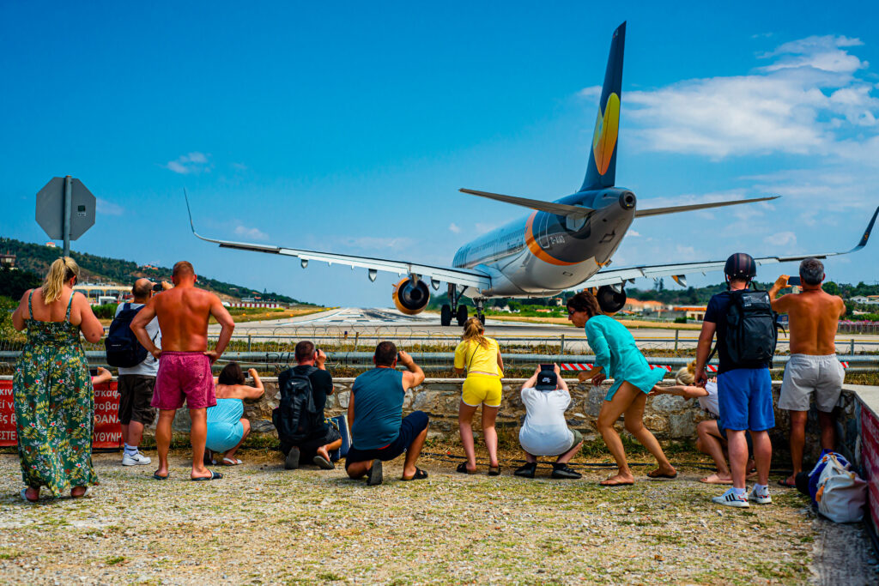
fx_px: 1221
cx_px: 440
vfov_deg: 27.0
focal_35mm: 50
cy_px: 293
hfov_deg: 39.6
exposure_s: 1/4000
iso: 400
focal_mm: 50
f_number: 5.6
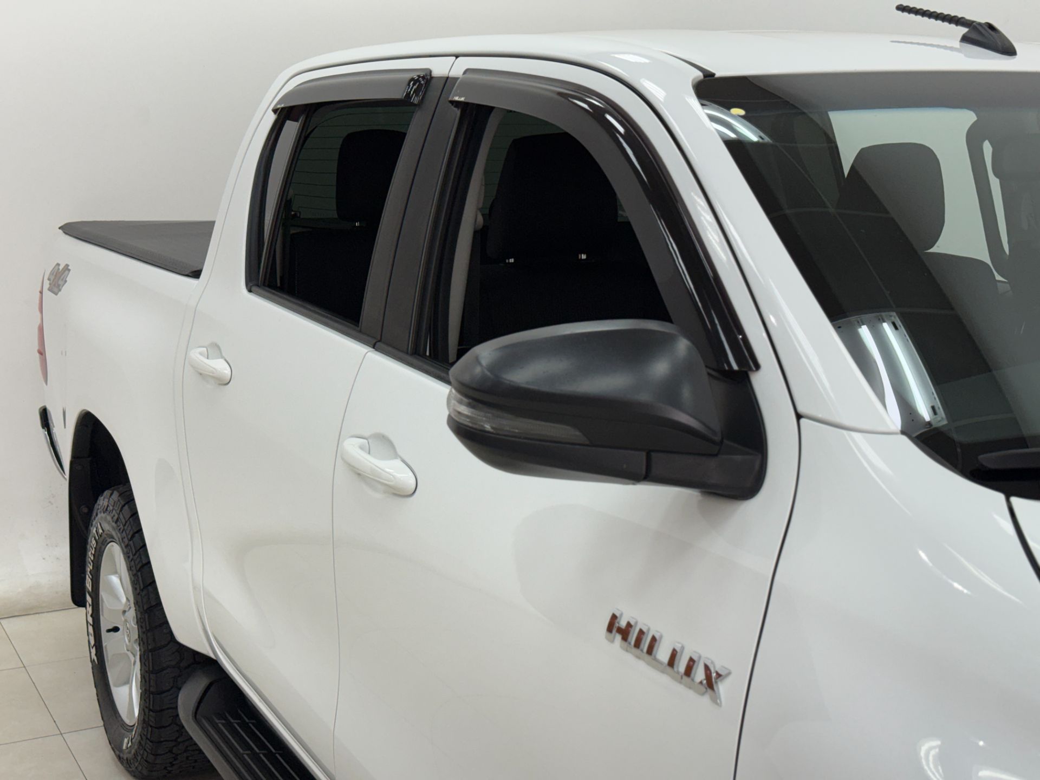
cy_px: 390
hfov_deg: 39.7
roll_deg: -0.1
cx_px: 520
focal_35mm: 48
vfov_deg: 30.3
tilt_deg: -8.7
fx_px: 1442
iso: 64
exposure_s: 1/205
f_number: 1.78
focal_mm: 6.76
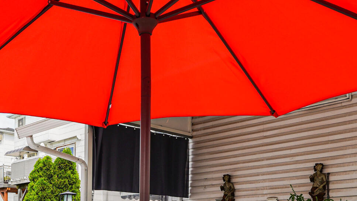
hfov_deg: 39.5
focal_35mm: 52
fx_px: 492
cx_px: 128
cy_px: 221
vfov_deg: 21.8
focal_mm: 16
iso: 100
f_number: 7.1
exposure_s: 1/100
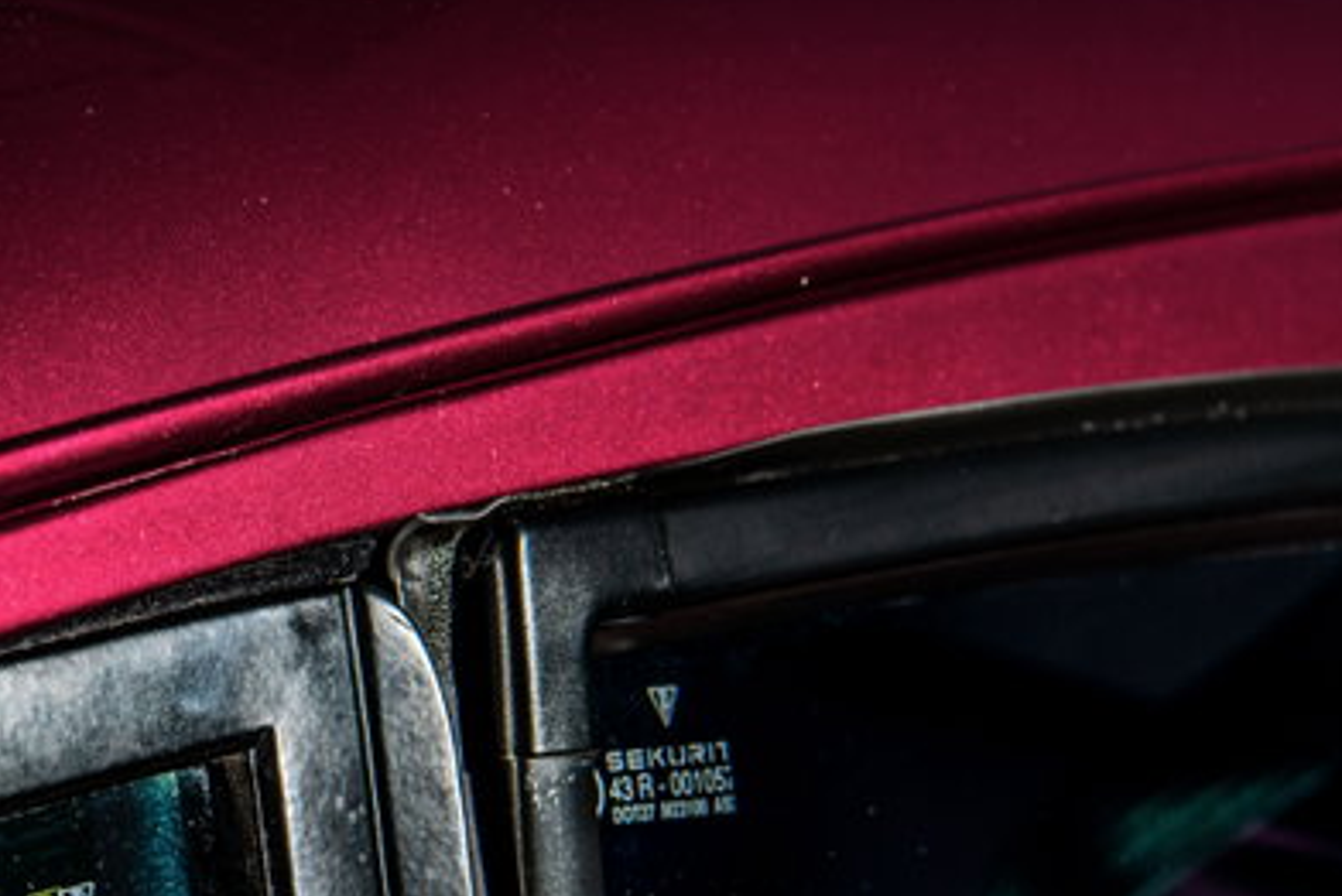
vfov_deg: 10.0
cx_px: 325
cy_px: 852
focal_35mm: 137
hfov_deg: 14.9
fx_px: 5111
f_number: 10
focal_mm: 70
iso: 200
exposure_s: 1/100
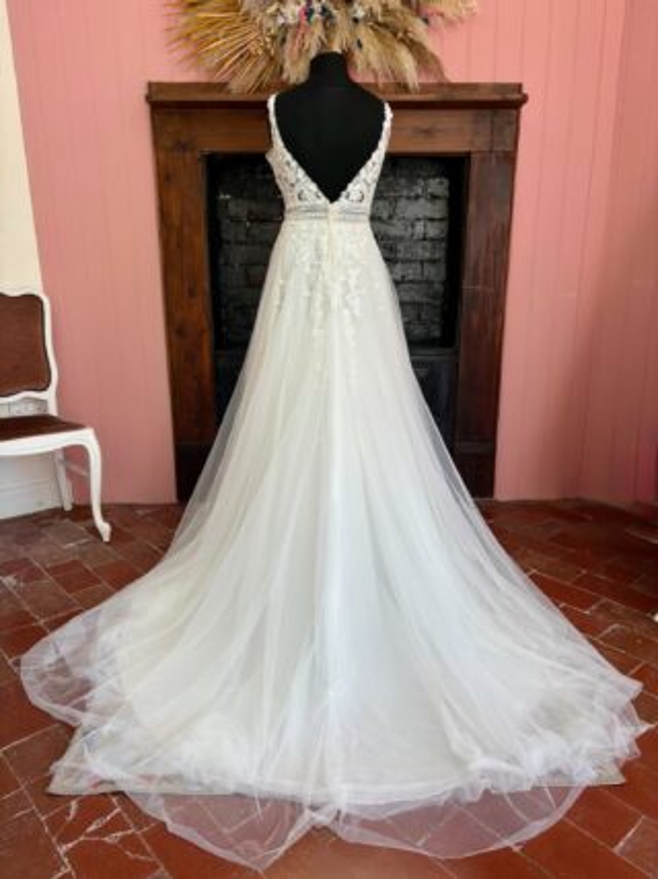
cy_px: 440
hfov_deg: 53.0
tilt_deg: -14.7
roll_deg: +0.8
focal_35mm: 26
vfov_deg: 67.3
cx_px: 329
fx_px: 659
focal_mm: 5.96
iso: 32
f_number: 1.6
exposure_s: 1/144
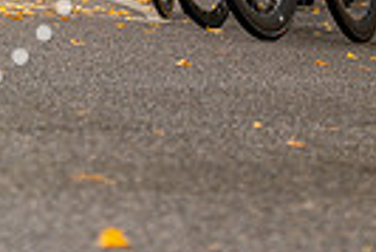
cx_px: 291
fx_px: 3199
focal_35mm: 306
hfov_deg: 6.7
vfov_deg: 4.4
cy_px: -290
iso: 640
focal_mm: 70
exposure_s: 1/800
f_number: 2.8
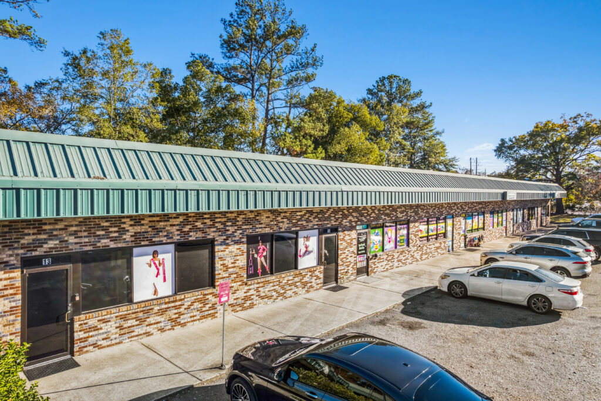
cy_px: 200
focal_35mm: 22
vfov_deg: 57.2
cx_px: 300
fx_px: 367
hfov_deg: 78.6
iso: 100
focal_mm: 8.4
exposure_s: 1/320
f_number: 2.8
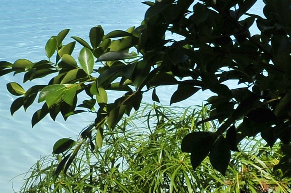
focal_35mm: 145
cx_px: -383
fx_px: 1167
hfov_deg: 11.8
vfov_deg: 9.0
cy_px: -173
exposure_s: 1/750
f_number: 9.5
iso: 200
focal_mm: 19
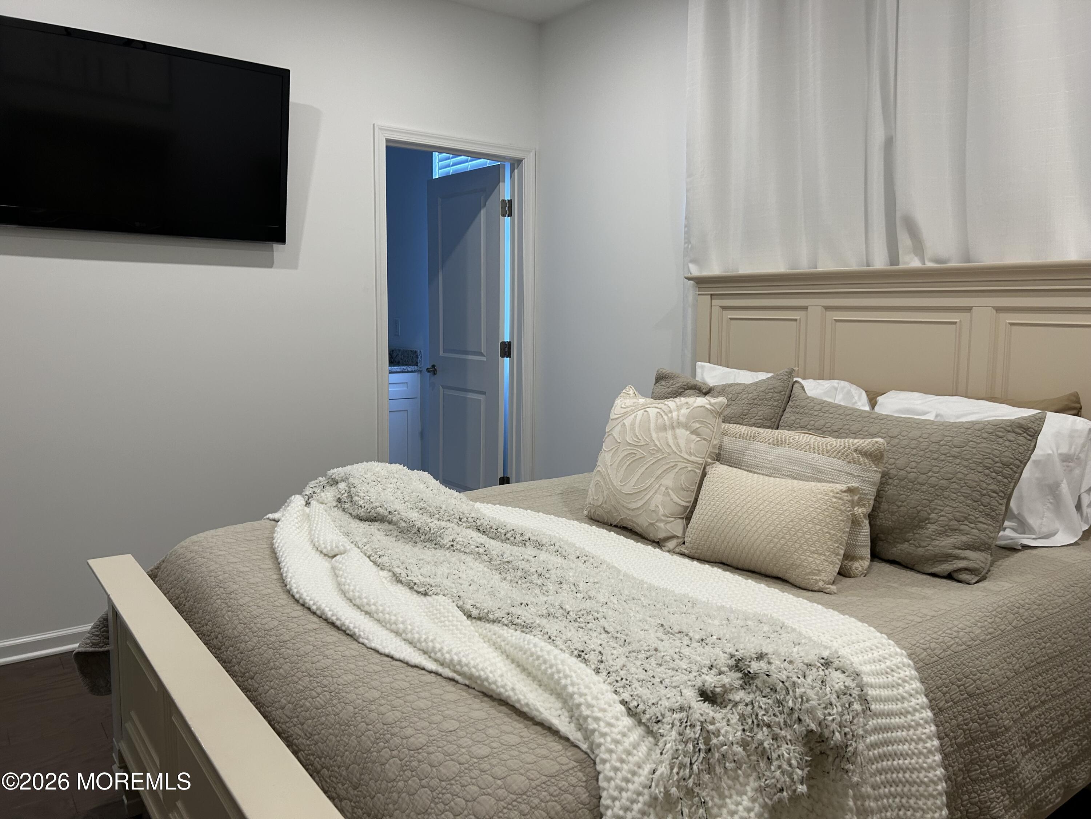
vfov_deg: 53.1
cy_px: 410
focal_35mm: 26
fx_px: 819
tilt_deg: -6.2
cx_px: 546
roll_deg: -0.6
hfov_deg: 67.3
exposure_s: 1/120
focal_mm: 5.7
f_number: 1.5
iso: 125
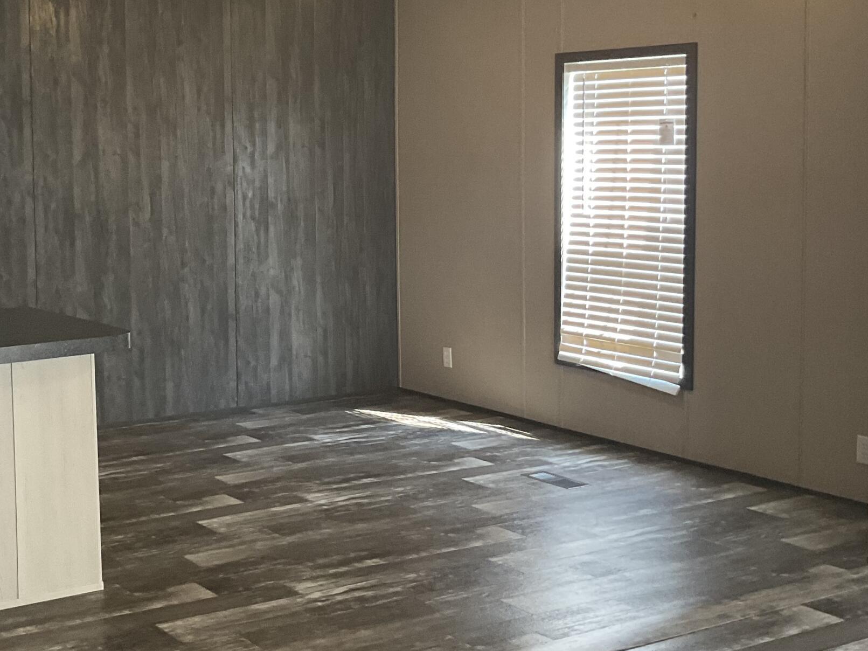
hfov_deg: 33.8
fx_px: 1354
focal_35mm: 54
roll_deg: +1.0
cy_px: 217
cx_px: 101
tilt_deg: -2.8
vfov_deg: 26.9
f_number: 1.8
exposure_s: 1/60
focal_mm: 3
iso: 125
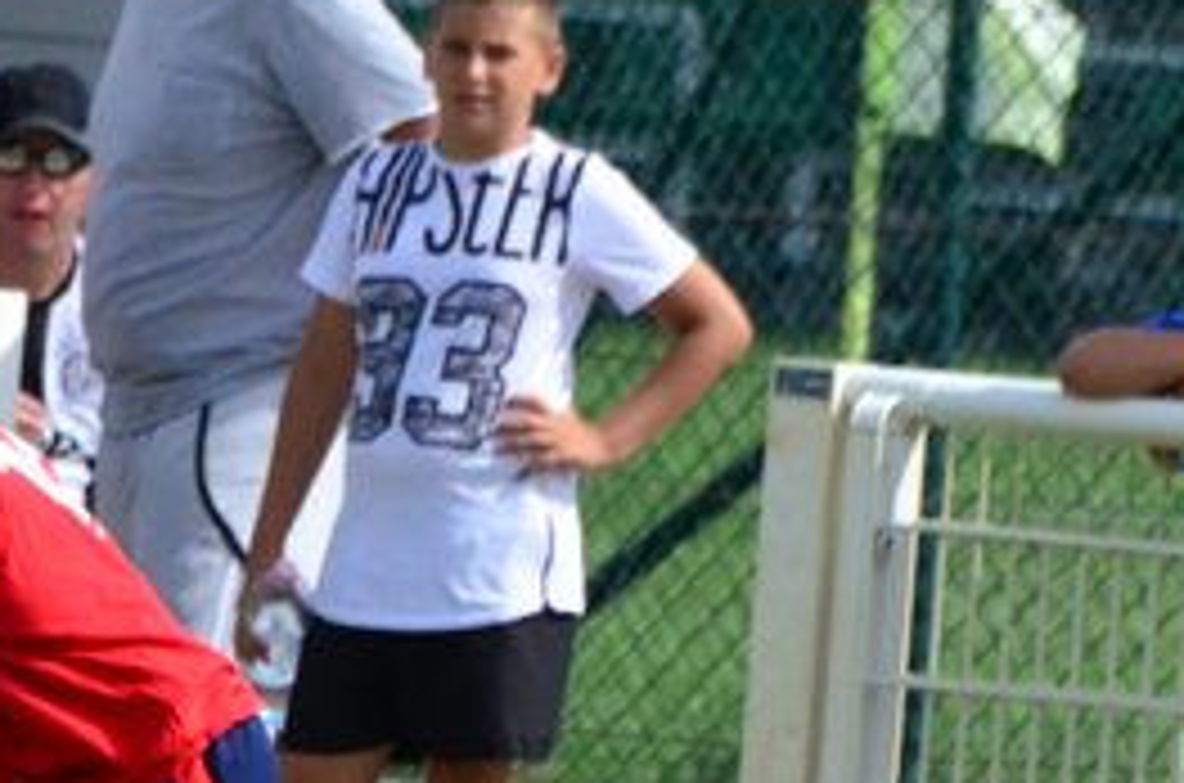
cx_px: -626
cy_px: 774
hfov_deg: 1.3
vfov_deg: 0.9
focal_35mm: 1539
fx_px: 50494
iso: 2500
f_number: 9
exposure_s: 1/5000
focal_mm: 300
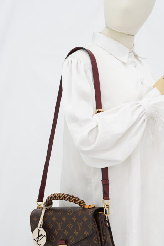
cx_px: 104
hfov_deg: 18.4
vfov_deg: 27.1
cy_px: 173
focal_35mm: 74
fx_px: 506
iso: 640
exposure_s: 1/8
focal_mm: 50
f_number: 6.3
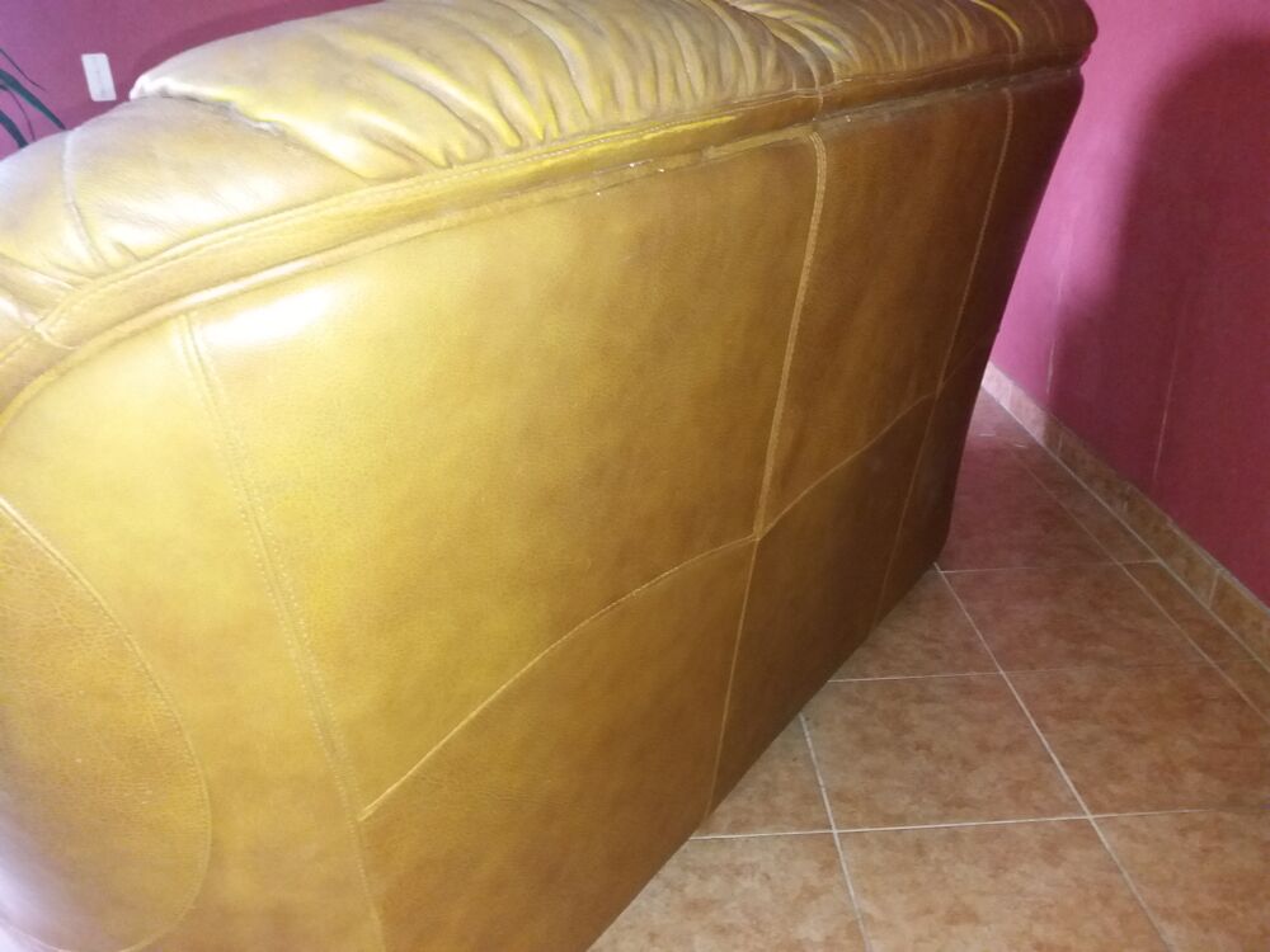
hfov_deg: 63.4
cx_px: 635
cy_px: 476
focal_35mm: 28
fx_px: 1027
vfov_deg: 49.7
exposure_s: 1/15
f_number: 1.9
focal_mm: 3.7
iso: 320
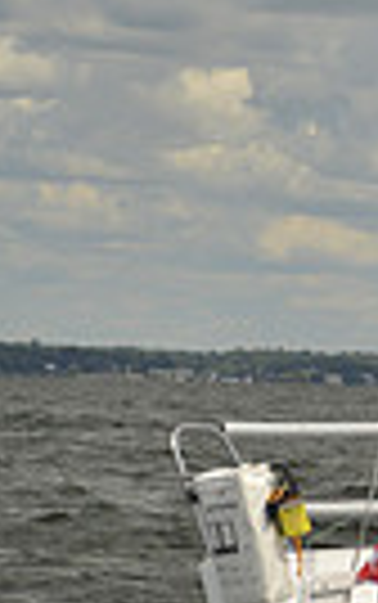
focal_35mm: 309
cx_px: 1300
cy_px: 70
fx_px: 5082
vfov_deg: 6.8
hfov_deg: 4.1
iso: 200
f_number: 5.6
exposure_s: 1/800
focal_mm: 70
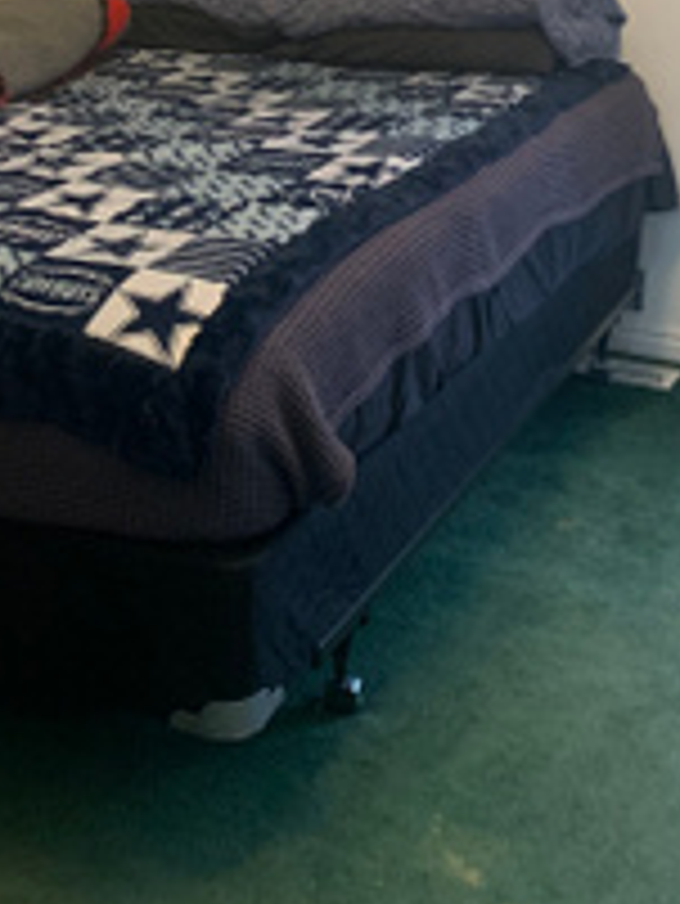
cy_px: 13
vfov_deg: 29.3
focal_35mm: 62
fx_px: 1622
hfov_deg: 23.5
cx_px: 185
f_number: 1.8
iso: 320
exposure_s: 1/40
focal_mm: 4.25
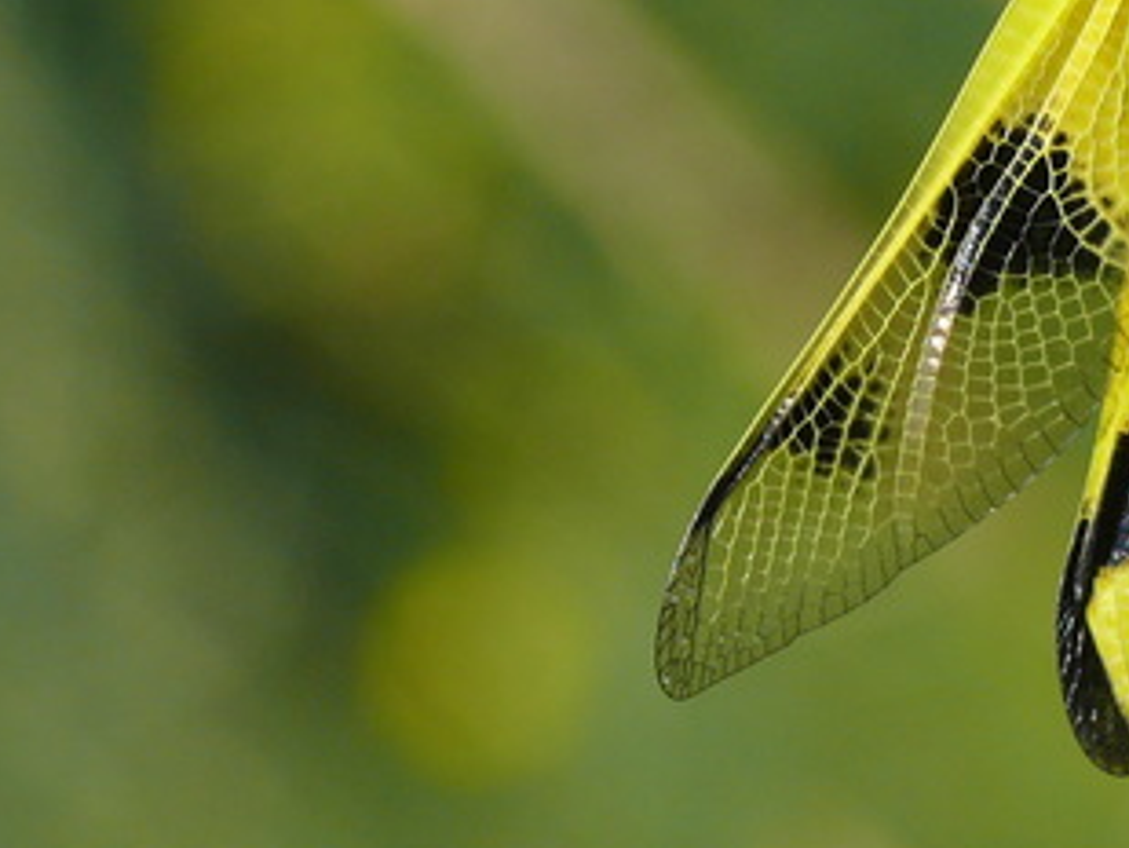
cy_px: -238
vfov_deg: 3.8
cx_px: 1120
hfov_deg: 5.1
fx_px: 12594
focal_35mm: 386
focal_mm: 29.5
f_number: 5.6
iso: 100
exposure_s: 1/400
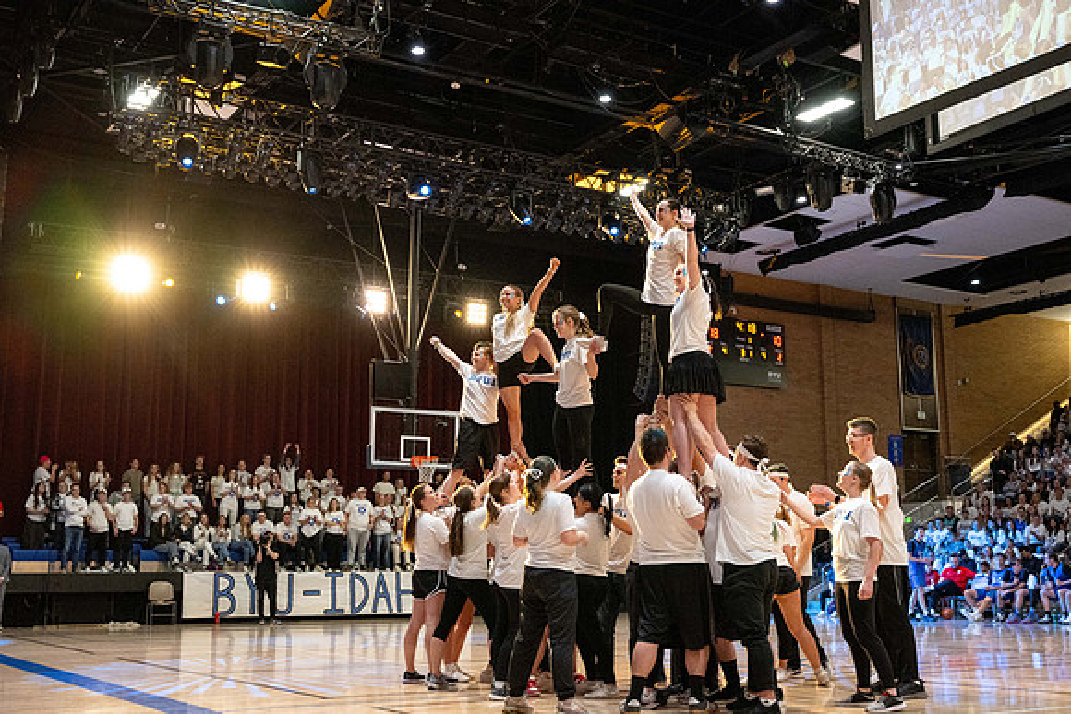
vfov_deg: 32.6
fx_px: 1220
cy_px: 357
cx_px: 536
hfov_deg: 47.4
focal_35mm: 41
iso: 8000
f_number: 4
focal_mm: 41
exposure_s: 1/500
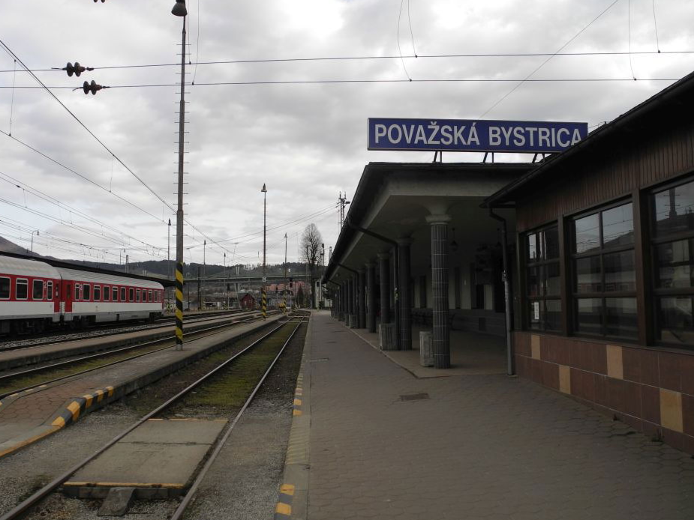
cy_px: 244
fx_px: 622
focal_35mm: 31
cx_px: 317
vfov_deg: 45.4
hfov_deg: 58.3
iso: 100
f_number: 3.5
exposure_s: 1/800
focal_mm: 6
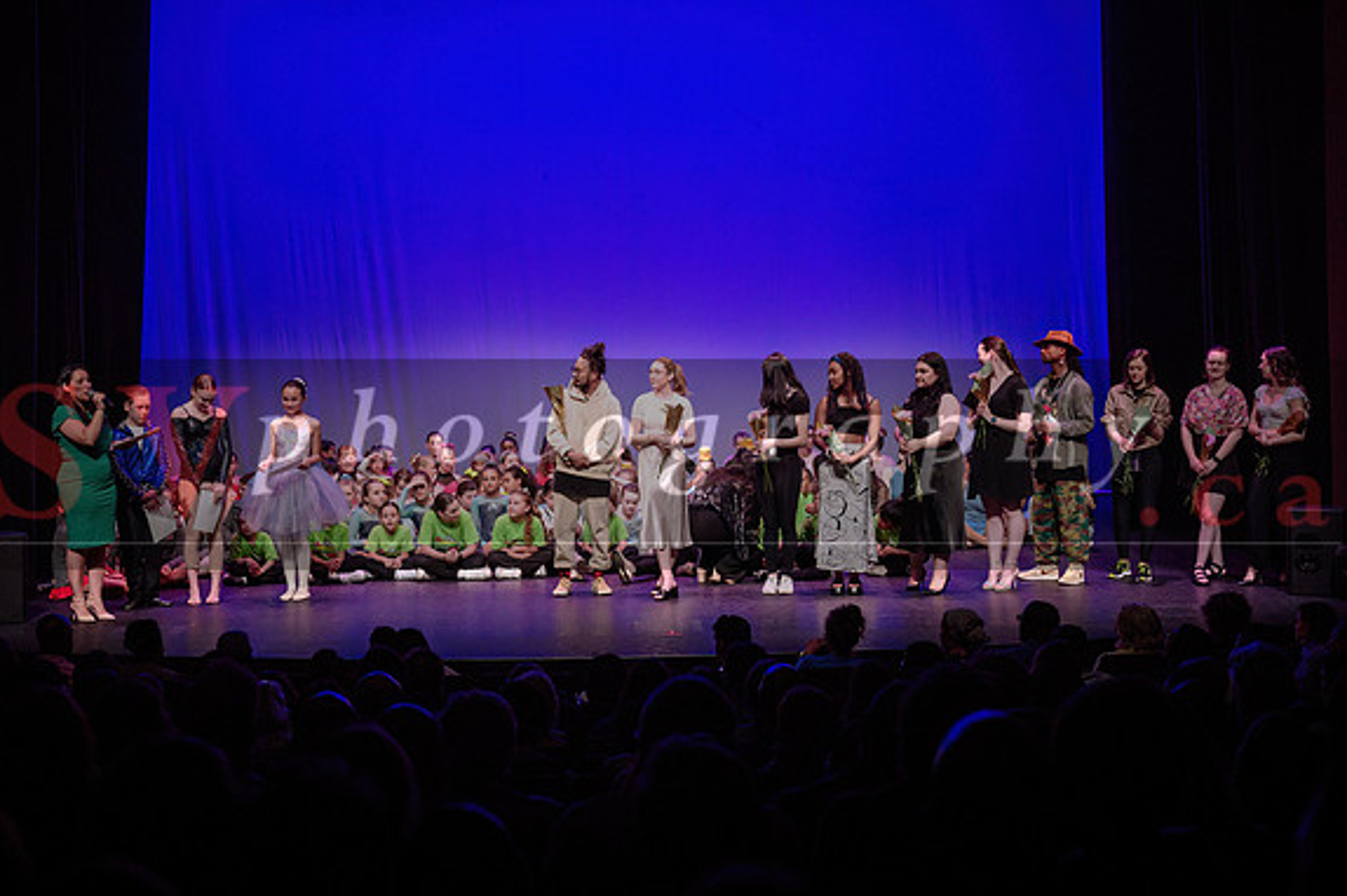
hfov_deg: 32.9
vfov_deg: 22.2
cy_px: 324
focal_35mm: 61
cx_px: 705
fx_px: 2281
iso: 1000
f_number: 4
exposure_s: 1/250
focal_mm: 46
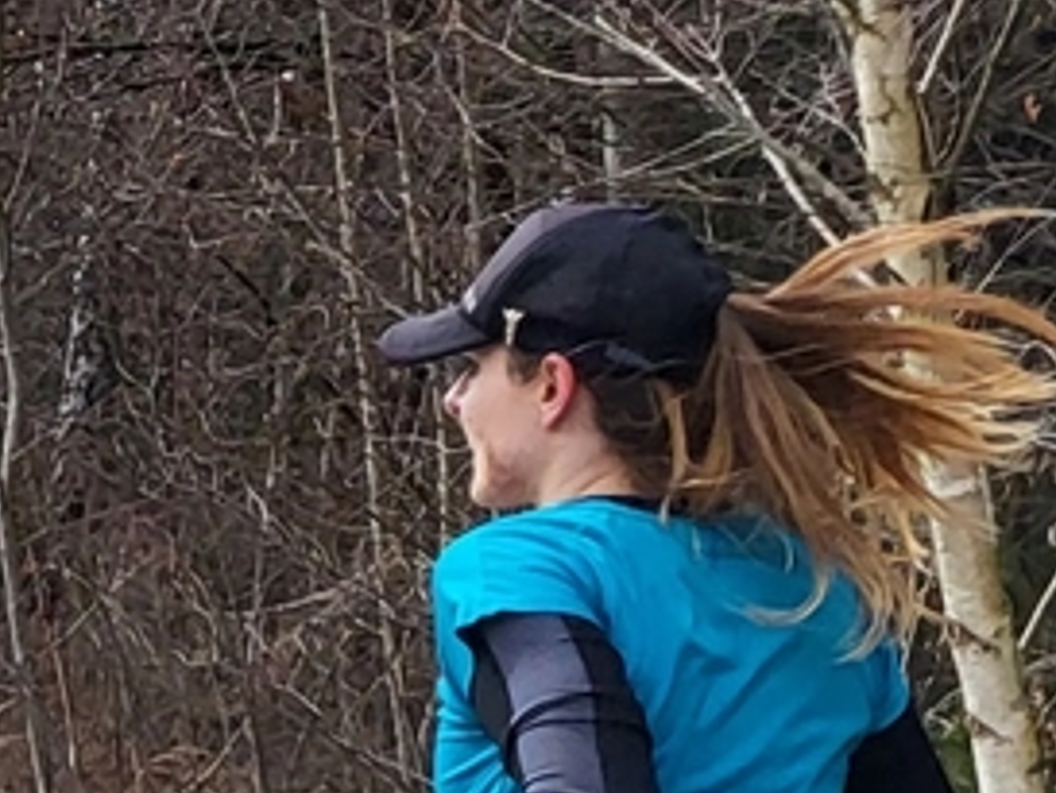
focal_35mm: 143
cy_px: 969
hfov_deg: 11.2
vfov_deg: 10.2
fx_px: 4364
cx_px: -1574
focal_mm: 5.4
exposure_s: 1/2352
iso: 40
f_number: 1.8
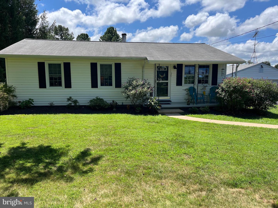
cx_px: 139
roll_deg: +0.4
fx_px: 209
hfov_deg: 67.3
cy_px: 104
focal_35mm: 26
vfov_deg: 53.1
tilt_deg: -7.5
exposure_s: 1/1992
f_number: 1.6
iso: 50
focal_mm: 5.1
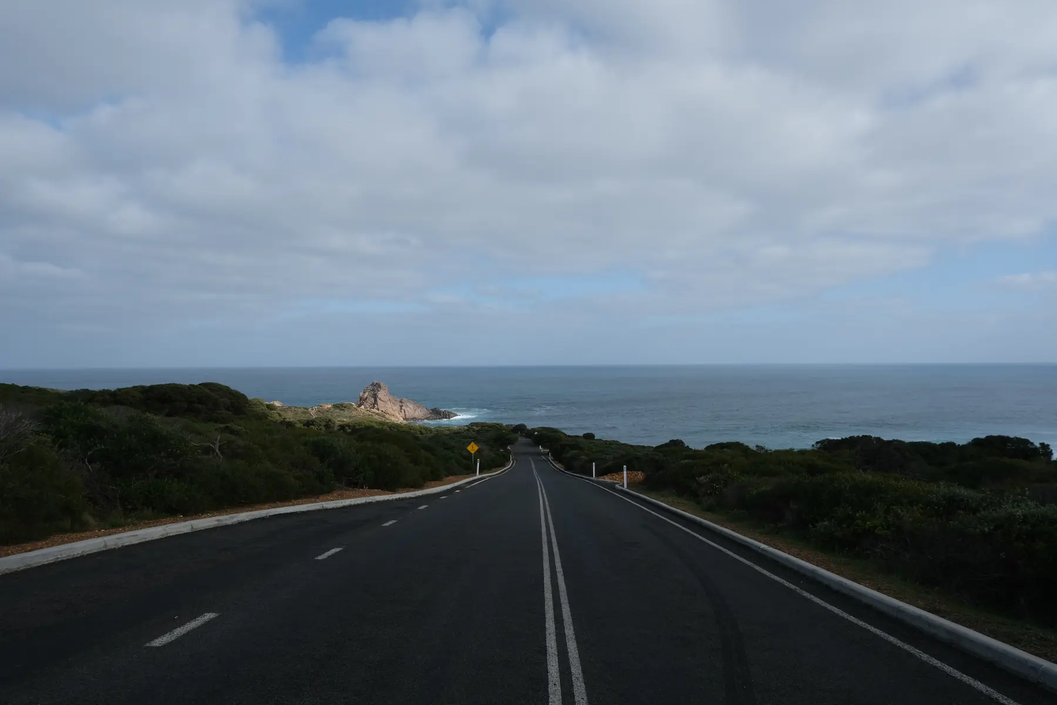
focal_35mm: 23
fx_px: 675
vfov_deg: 55.1
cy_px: 352
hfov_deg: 76.1
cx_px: 528
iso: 160
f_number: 9
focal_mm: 15
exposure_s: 1/280
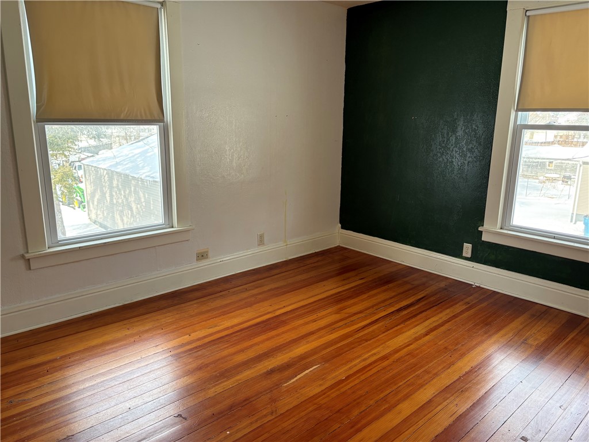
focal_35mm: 26
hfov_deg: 67.3
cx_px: 294
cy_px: 221
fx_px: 442
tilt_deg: -12.6
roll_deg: -0.1
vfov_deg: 53.1
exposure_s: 1/223
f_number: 1.6
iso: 80
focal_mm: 5.96
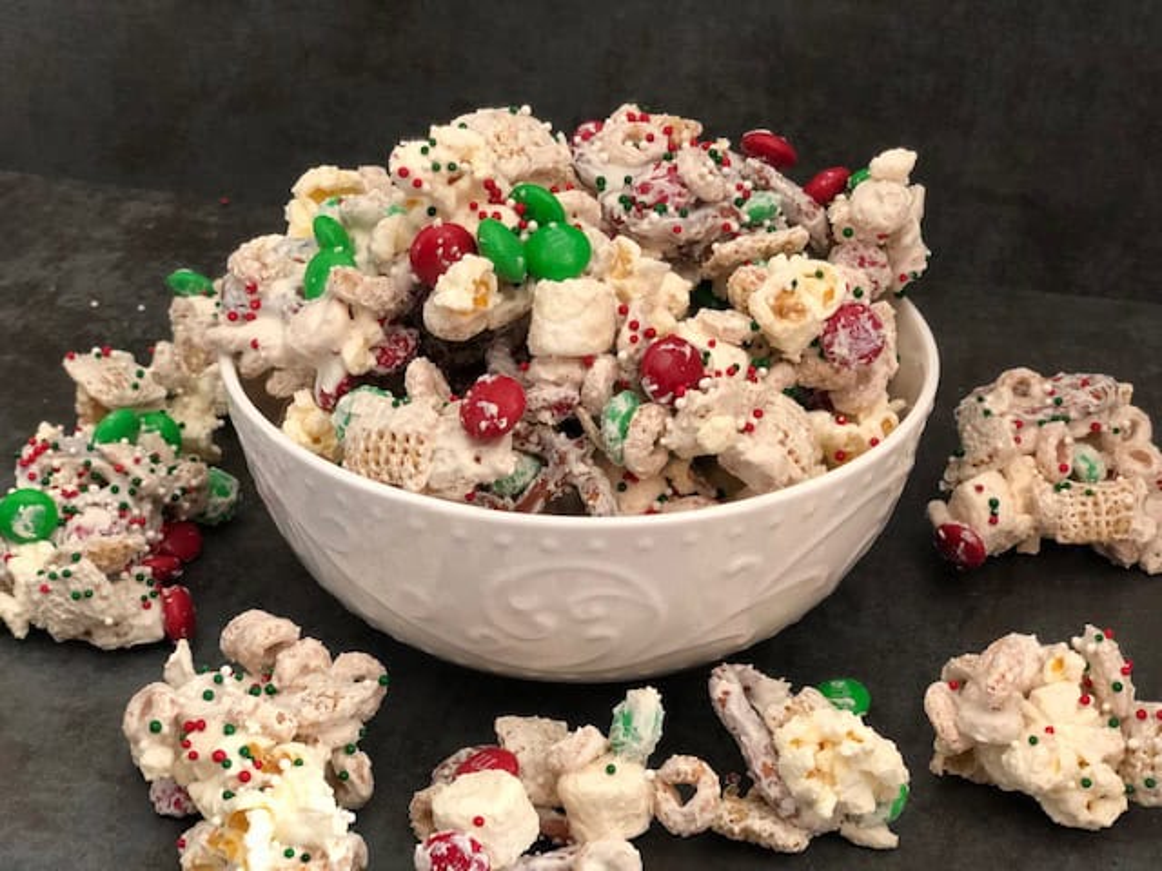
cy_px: 436
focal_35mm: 52
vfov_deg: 28.0
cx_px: 581
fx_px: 1746
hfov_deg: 36.8
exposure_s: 1/24
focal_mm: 6
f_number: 2.4
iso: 125
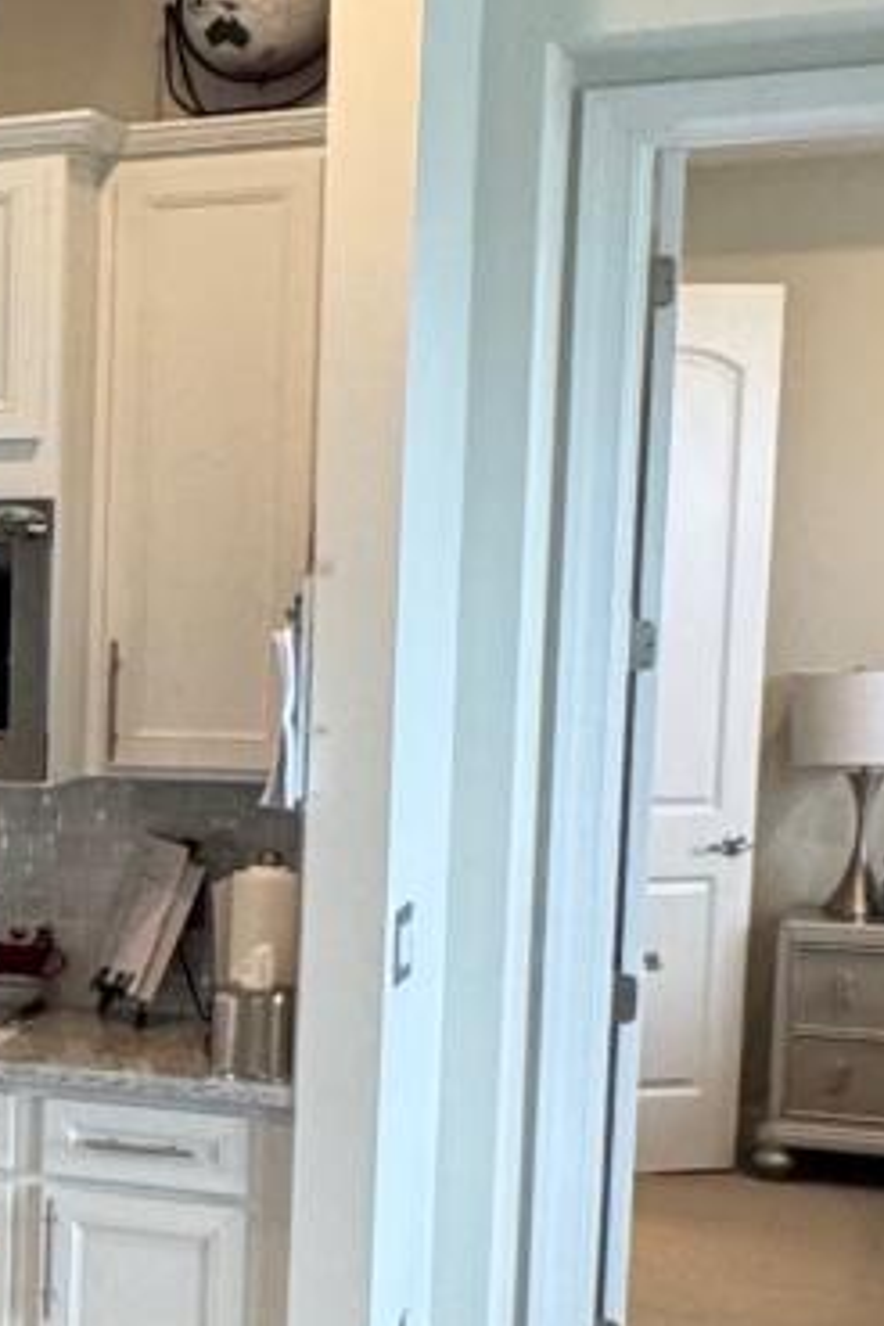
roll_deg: +1.1
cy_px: 877
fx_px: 2910
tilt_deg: -5.4
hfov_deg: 14.2
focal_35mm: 79
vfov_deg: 25.5
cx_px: -924
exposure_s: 1/120
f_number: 2.2
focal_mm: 2.22
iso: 250
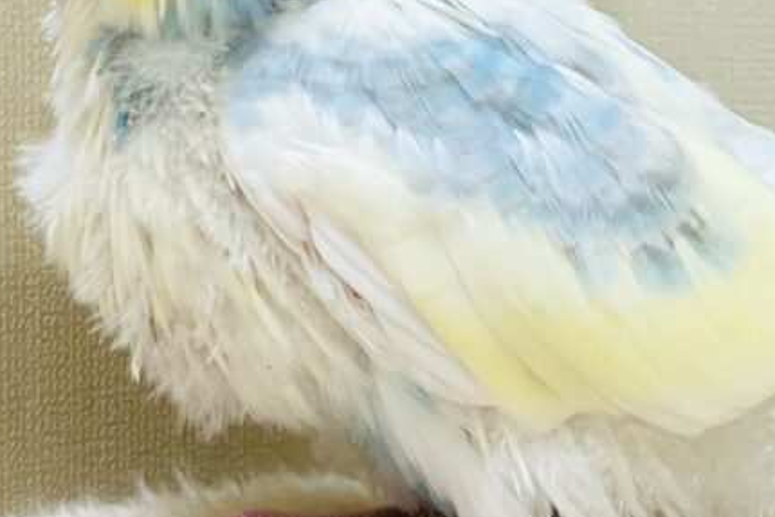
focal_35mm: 151
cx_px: 460
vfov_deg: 9.0
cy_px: 14
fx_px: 3252
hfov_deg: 13.6
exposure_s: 1/99
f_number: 2
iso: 100
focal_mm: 6
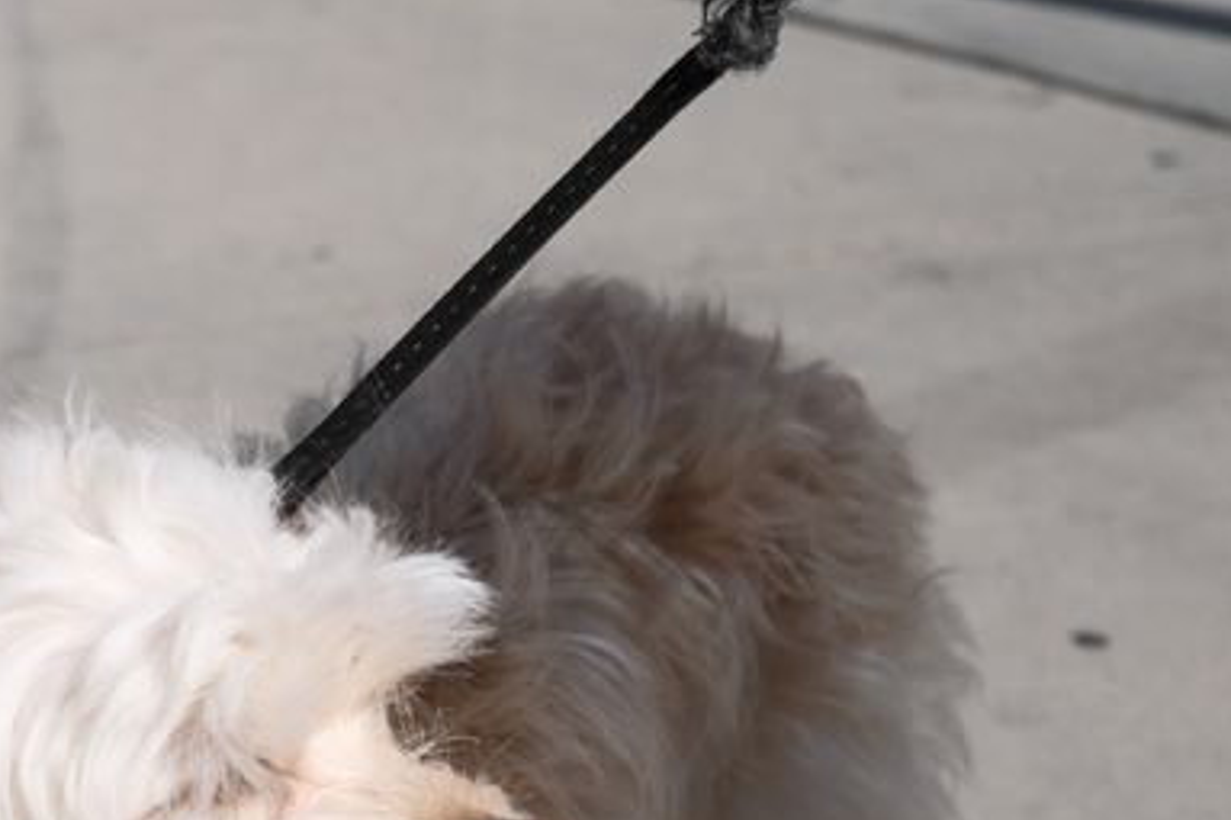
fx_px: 3999
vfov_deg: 11.5
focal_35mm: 117
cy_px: 998
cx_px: -399
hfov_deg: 16.5
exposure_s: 1/3000
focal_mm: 23
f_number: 3.2
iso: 125
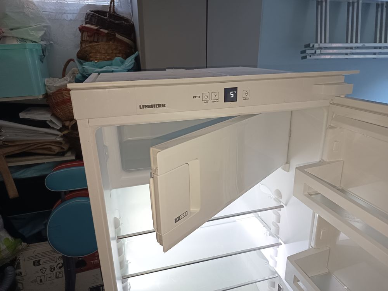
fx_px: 269
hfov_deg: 71.6
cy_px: 146
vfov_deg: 56.8
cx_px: 194
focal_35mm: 24
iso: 399
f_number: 1.7
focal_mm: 5.24
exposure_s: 1/25
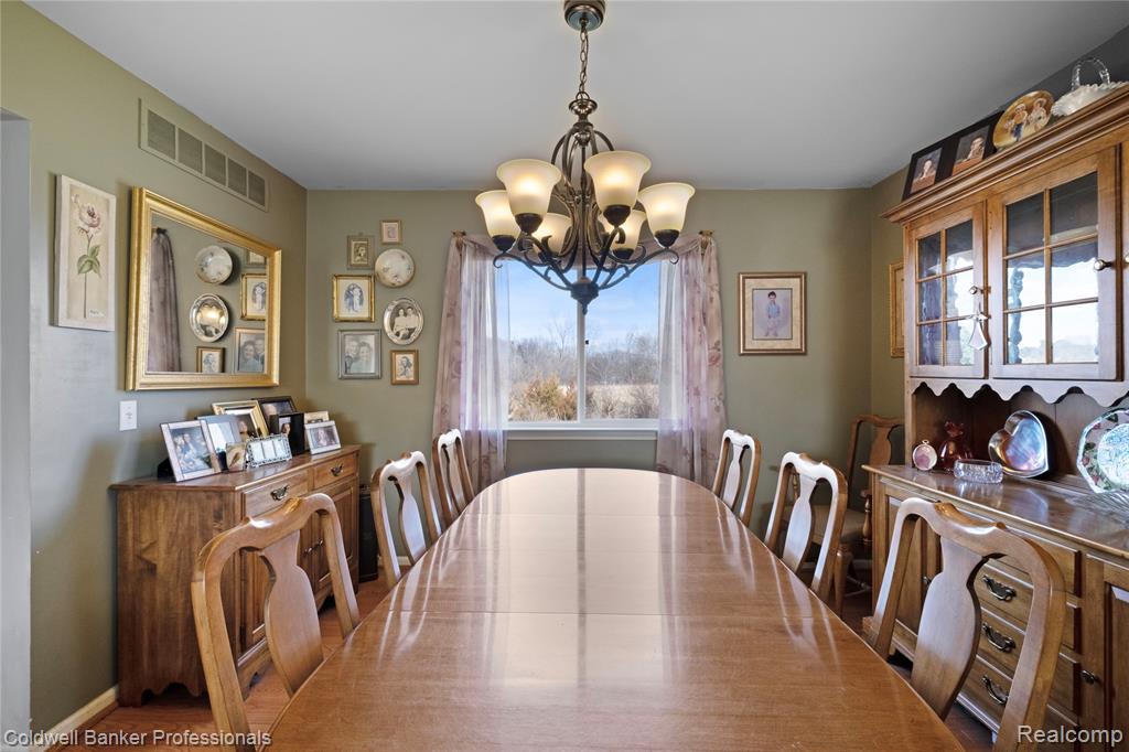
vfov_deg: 77.3
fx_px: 470
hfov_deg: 100.4
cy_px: 376
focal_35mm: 15
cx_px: 564
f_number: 7.1
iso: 400
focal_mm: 10
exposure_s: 1/320
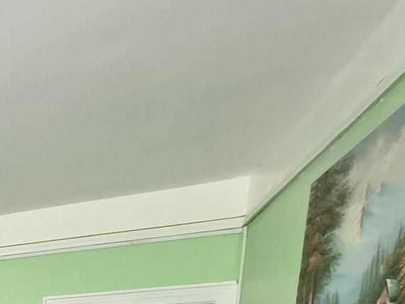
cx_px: -296
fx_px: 550
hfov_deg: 23.6
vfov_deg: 23.6
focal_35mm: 47
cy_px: 473
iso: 200
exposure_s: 1/60
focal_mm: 1.7
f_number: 2.2
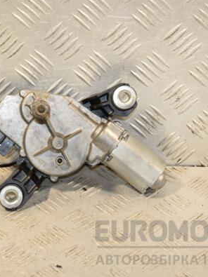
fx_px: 1018
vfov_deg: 15.5
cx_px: 82
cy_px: 137
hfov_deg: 11.7
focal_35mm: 127
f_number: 6.3
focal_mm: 58
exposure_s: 1/200
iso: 800
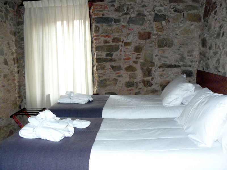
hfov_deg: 51.4
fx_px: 236
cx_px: 114
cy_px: 85
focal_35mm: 36
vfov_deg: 39.7
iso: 160
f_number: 2.8
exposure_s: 1/30
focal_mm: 6
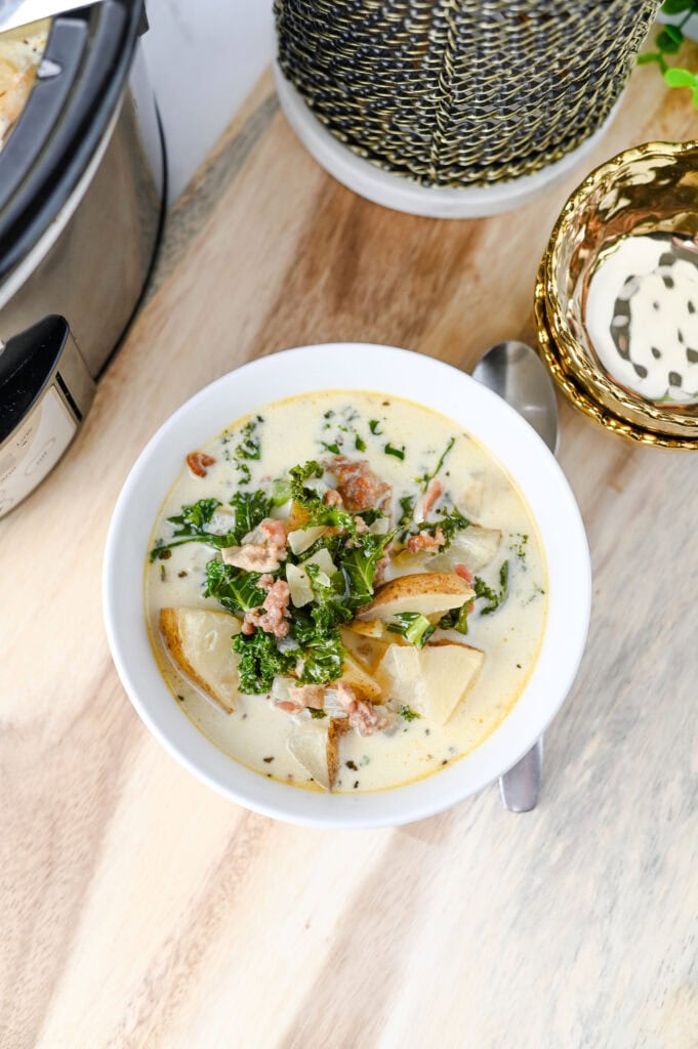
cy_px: 524
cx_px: 349
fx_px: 1457
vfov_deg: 39.6
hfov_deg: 26.9
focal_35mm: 50
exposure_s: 1/100
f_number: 4
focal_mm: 50
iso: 500
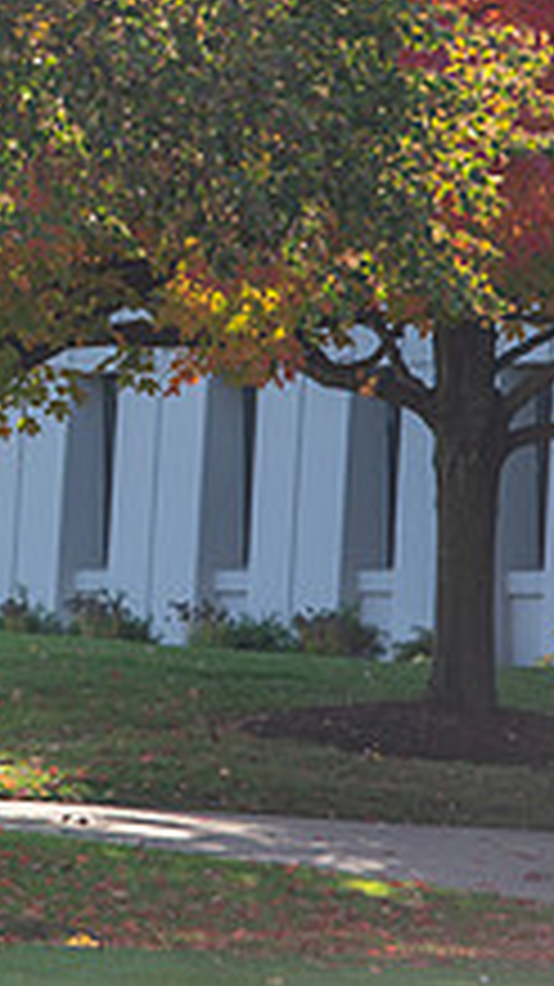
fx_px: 12341
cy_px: 119
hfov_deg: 2.6
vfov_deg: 4.6
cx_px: -455
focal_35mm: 472
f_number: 5
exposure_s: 1/320
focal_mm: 170
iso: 160
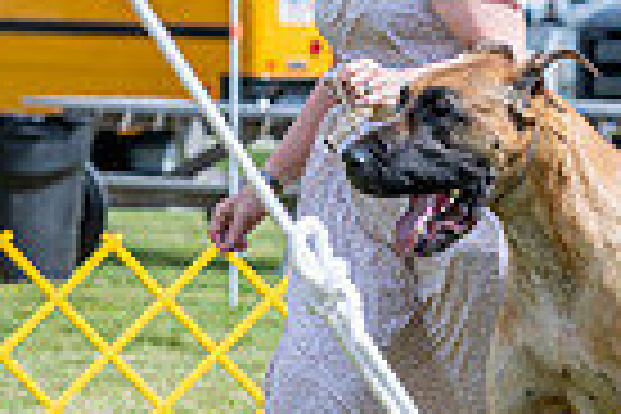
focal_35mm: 457
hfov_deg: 4.5
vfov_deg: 3.0
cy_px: 16
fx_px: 7883
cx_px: 666
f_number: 5
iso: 400
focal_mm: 109
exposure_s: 1/1600
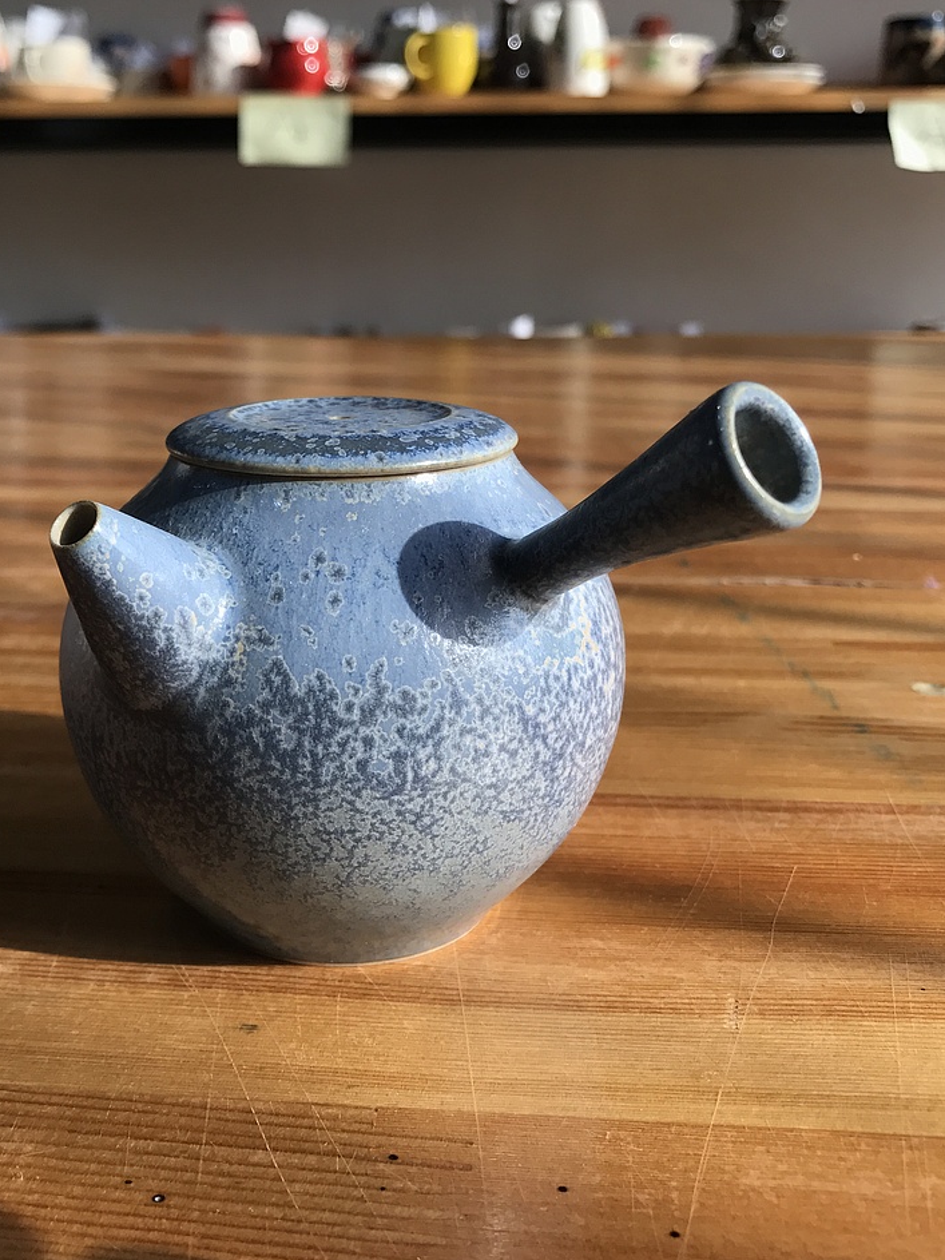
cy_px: 631
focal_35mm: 38
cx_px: 350
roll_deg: +0.6
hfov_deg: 37.5
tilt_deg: -17.9
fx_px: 1383
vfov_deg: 49.0
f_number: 1.8
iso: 20
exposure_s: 1/177
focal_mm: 3.99
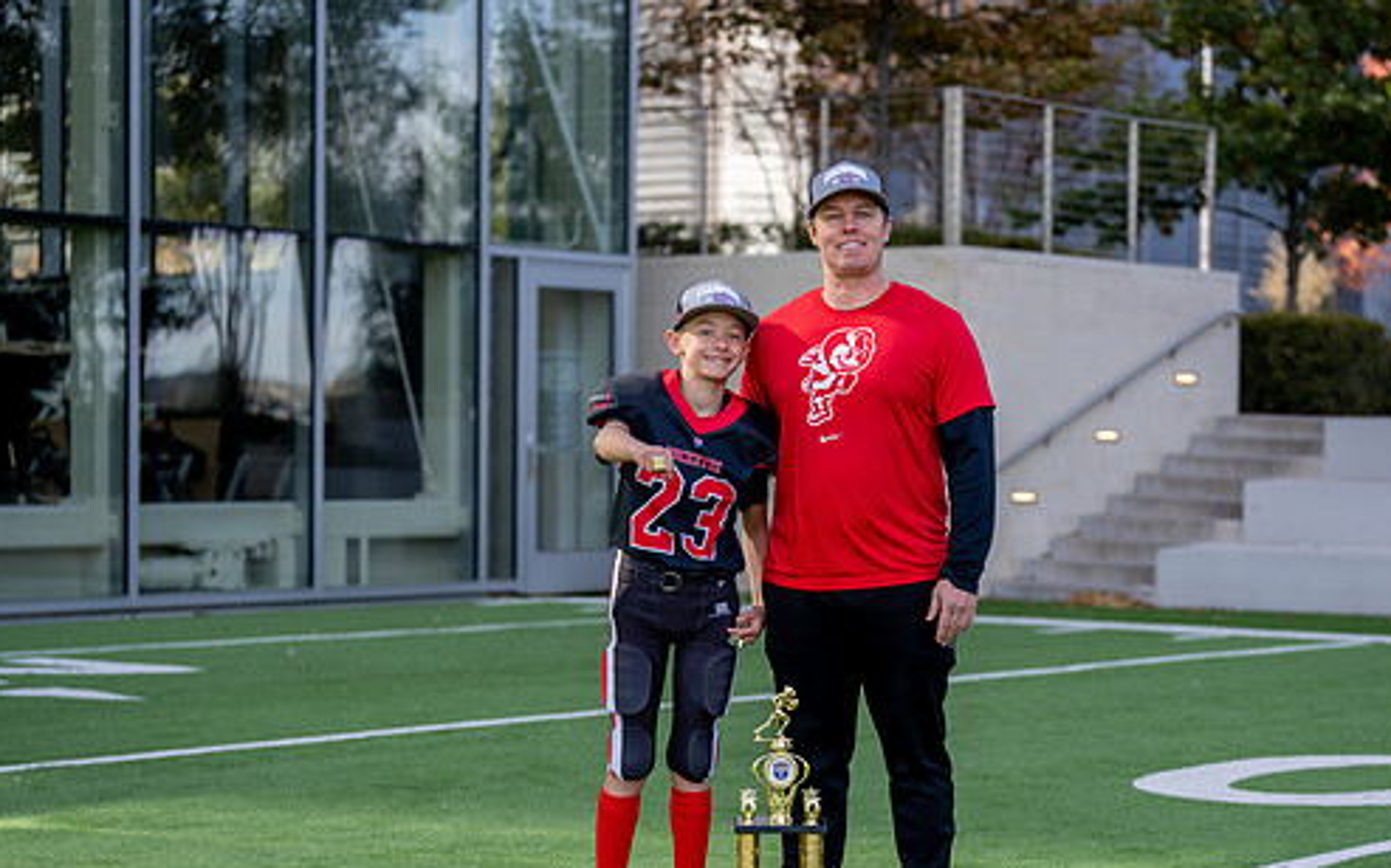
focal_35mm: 84
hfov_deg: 24.6
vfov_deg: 15.5
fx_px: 3184
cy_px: 542
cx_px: 804
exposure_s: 1/500
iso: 100
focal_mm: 70
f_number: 2.8
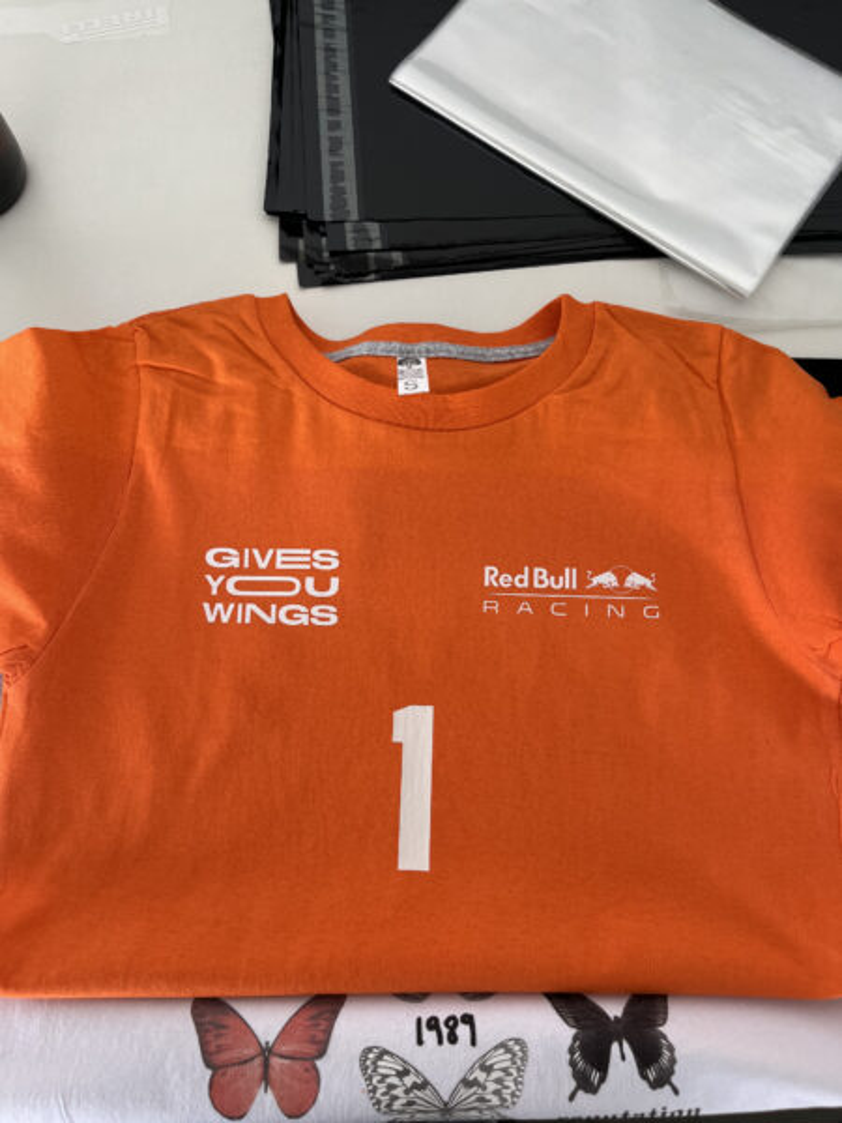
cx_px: 421
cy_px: 562
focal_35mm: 26
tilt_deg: -75.1
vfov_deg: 67.3
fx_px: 843
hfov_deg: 53.1
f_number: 1.6
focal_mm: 5.1
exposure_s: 1/122
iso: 64
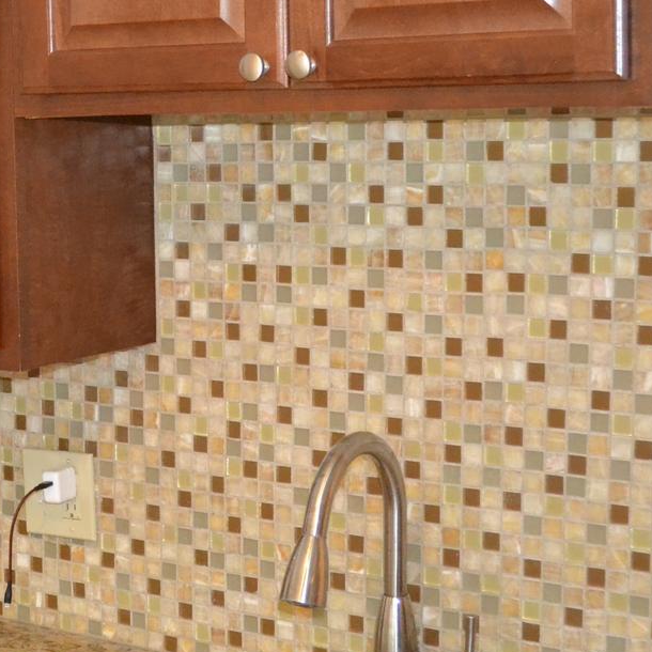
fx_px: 1641
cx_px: -10
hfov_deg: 21.6
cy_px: 302
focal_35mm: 77
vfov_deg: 22.5
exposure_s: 1/60
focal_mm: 18
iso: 2800
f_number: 3.5
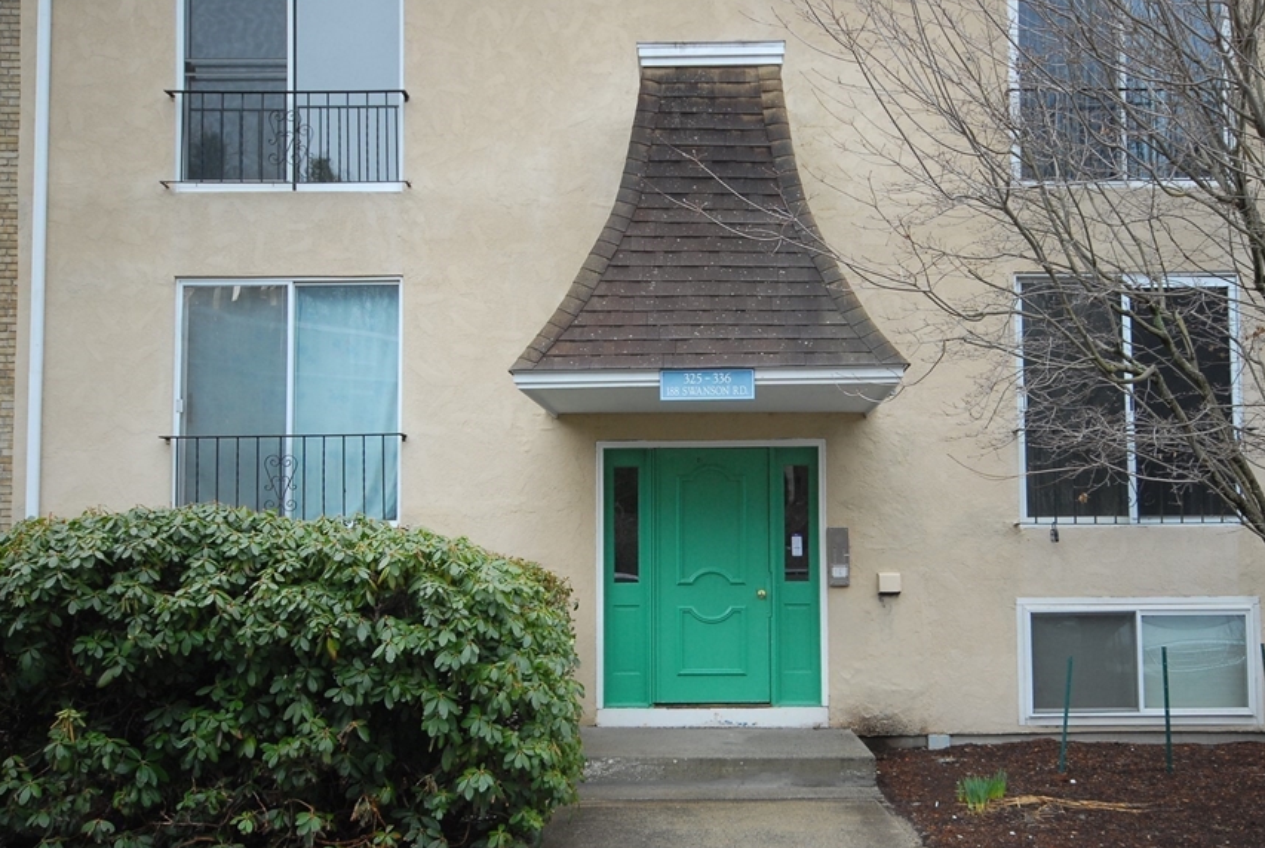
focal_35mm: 36
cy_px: 501
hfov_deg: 52.9
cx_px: 722
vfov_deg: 36.9
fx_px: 1267
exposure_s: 1/160
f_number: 5.6
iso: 400
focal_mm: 20
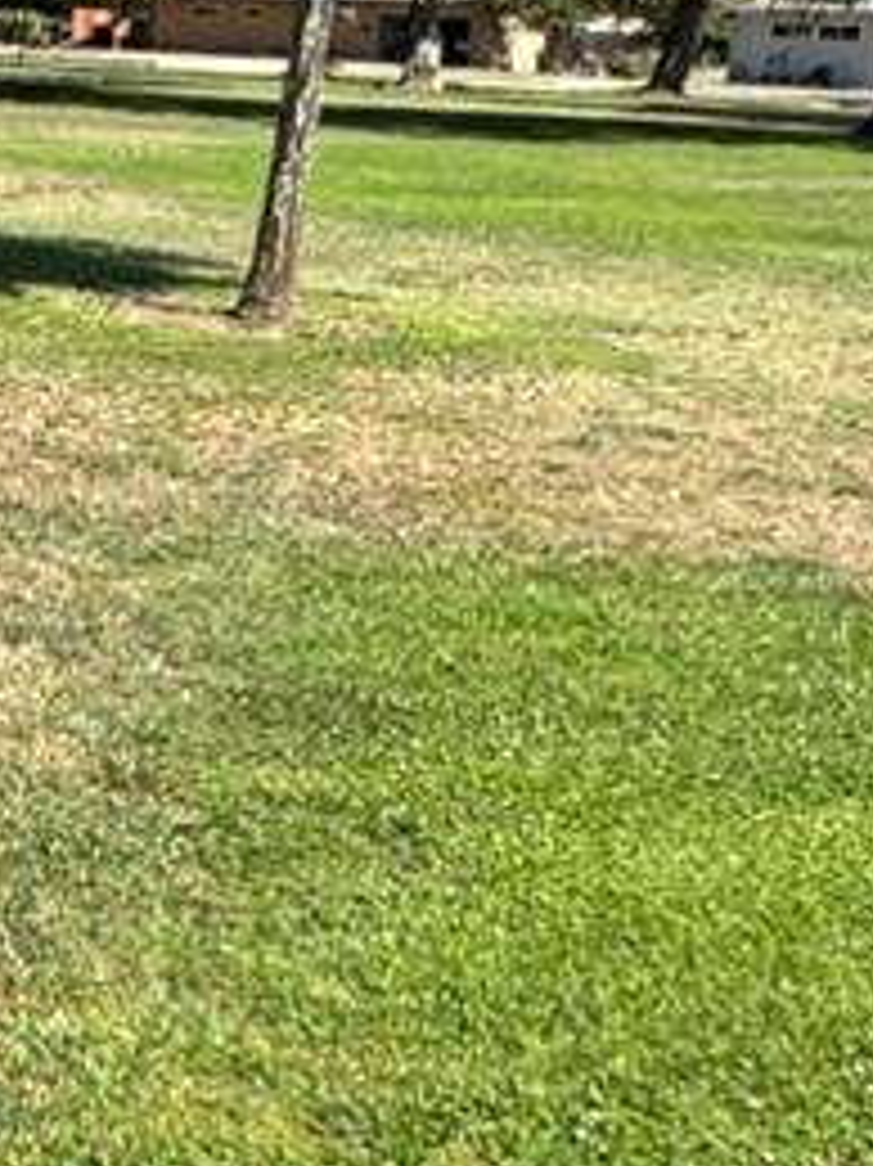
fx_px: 2726
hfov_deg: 16.7
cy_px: 392
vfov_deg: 24.0
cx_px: -385
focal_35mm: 81
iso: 40
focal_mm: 2.22
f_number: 2.2
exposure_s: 1/1048
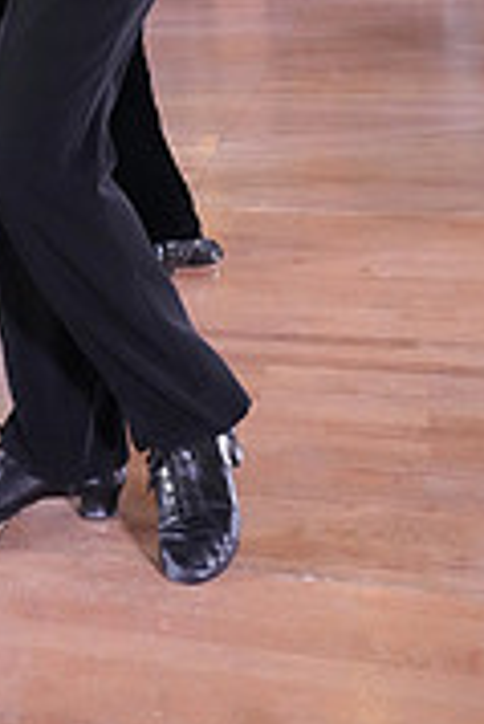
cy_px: -159
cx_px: -254
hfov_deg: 16.0
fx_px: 1570
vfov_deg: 23.6
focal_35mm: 78
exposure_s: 1/400
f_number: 4.5
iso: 8000
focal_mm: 24
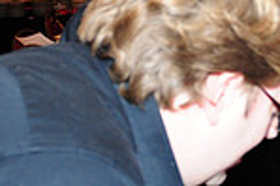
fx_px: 1088
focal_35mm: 140
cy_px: 172
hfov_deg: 13.0
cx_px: 537
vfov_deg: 9.7
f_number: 4
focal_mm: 24
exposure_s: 1/60
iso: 800
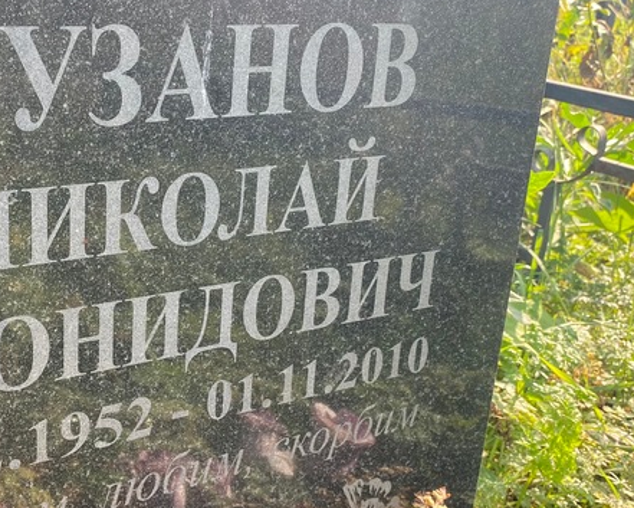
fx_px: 863
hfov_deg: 39.2
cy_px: 232
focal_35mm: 46
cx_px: 157
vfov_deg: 32.7
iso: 32
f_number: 1.8
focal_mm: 4.25
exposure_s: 1/300
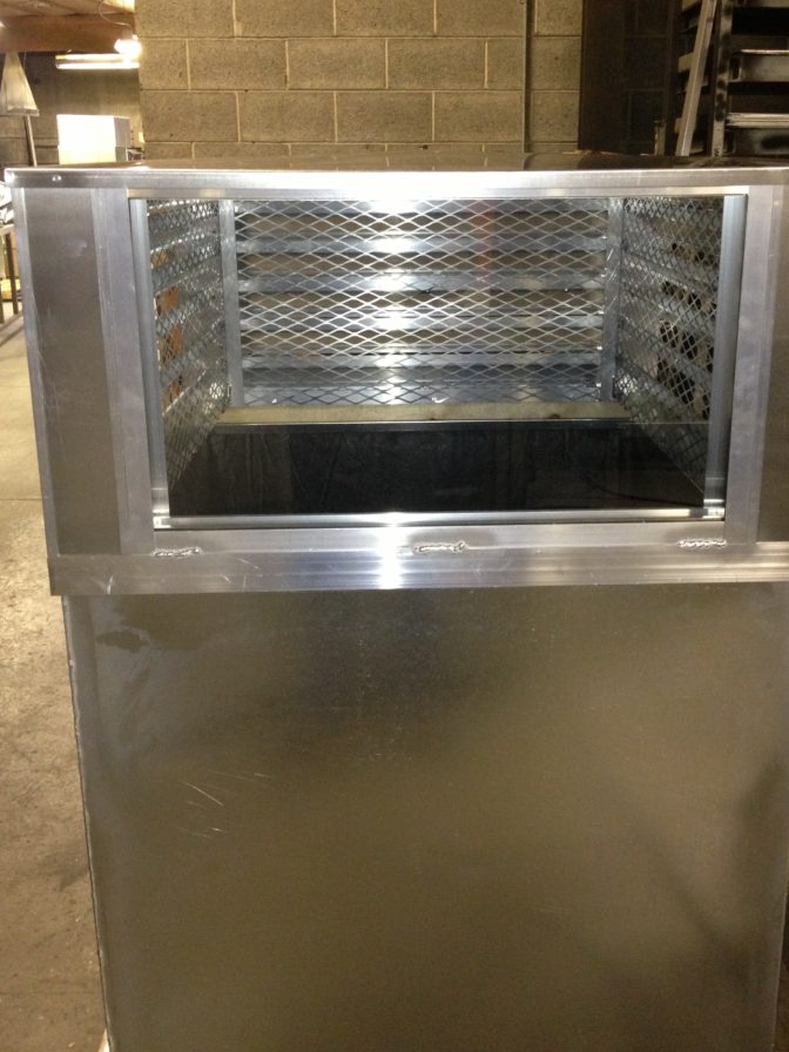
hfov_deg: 35.9
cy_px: 471
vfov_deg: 46.7
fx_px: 1216
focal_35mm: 40
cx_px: 441
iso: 250
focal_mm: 4.28
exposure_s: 1/16
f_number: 2.4
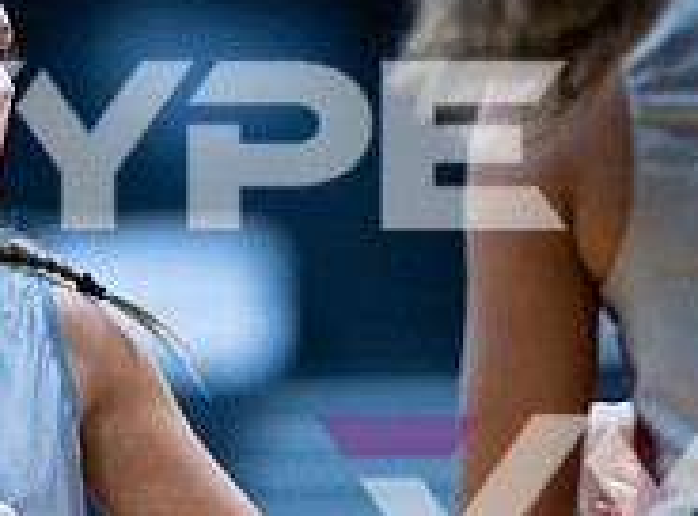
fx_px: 6319
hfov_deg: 6.3
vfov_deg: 4.7
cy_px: 158
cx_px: 164
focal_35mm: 315
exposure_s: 1/1600
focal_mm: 85
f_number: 1.2
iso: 1250
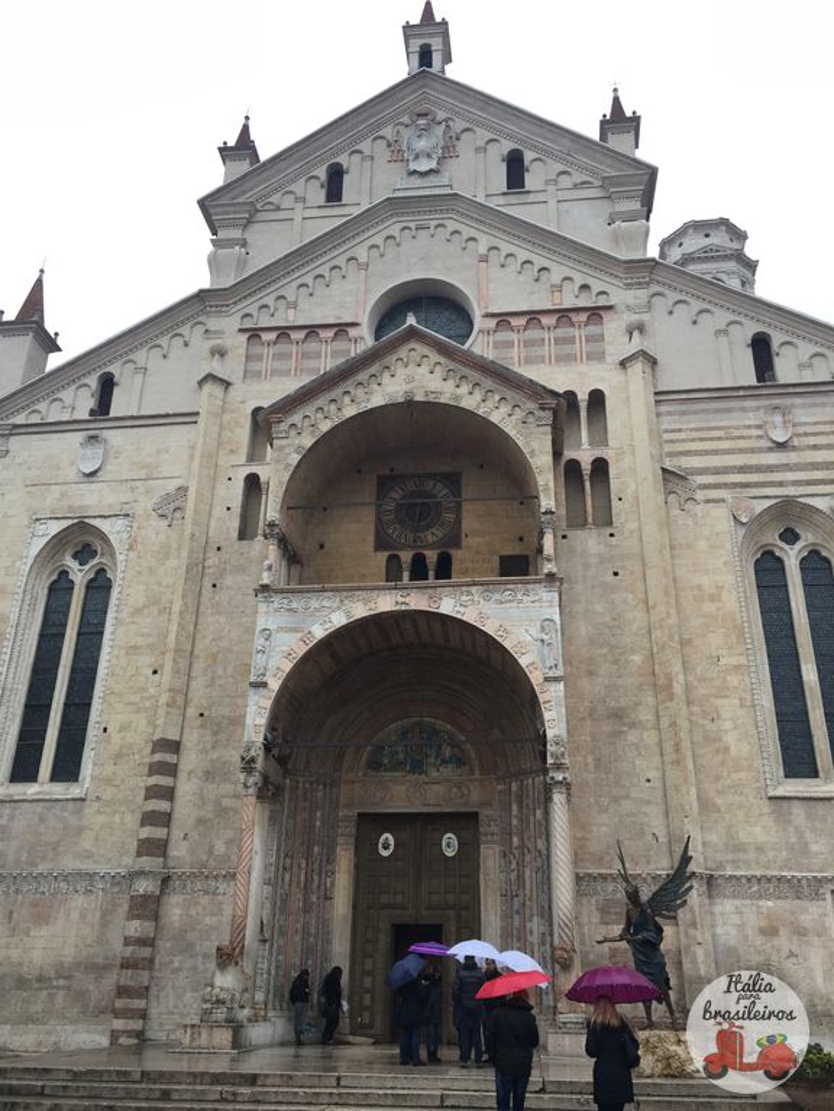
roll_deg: -0.3
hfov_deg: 48.2
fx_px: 932
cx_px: 417
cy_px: 556
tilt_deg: +24.9
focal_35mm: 29
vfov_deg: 61.7
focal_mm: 4.15
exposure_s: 1/132
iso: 32
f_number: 2.2
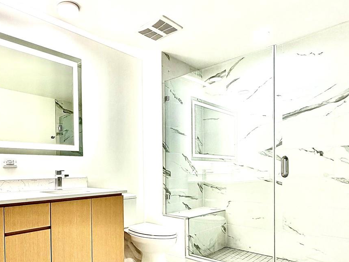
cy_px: 177
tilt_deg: -1.3
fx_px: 262
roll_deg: +0.9
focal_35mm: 26
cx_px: 104
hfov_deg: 64.8
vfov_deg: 51.9
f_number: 2.2
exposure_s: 1/120
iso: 64
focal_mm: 2.22
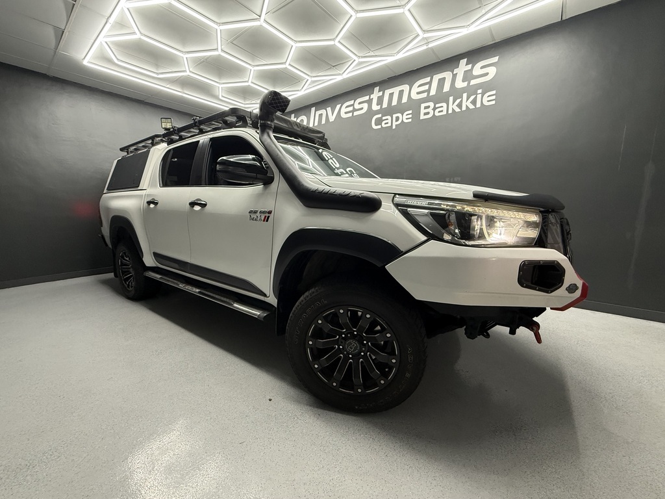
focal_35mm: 14
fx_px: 269
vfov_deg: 85.7
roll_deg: +0.4
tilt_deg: -8.5
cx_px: 332
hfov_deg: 102.1
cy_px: 250
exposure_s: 1/100
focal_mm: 2.22
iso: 320
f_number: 2.2
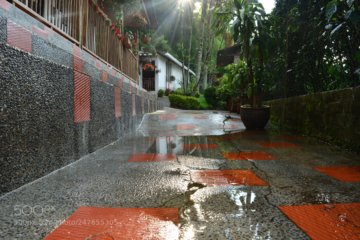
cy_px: 120
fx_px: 270
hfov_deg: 67.4
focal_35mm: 27
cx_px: 180
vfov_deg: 47.9
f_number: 9
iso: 200
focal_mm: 18
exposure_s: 1/100
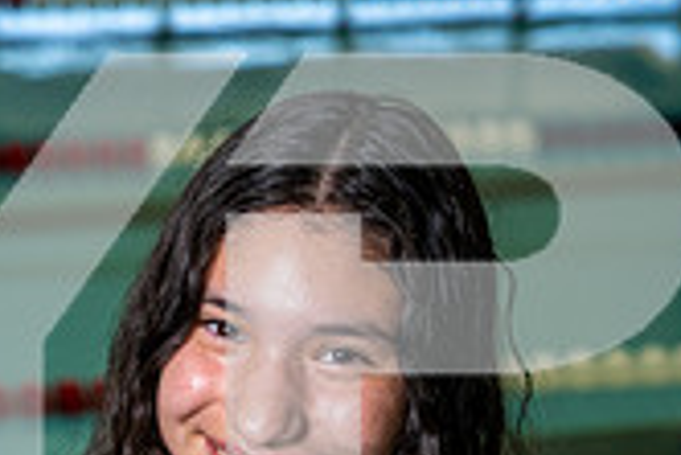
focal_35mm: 245
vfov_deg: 5.5
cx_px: 160
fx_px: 4639
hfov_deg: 8.4
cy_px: 769
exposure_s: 1/250
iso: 200
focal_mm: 70
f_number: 4.5
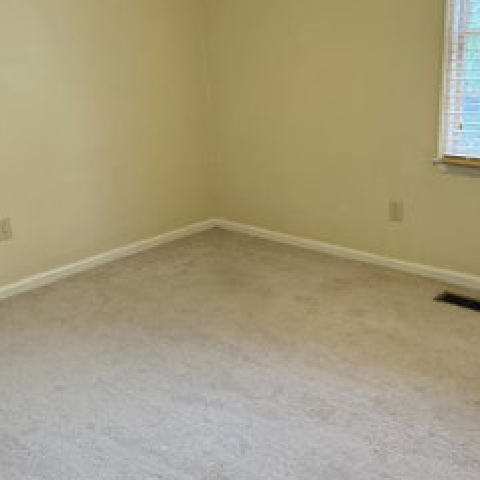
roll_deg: -0.3
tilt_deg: -15.4
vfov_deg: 39.1
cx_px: 328
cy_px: 215
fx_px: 675
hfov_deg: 38.6
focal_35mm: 43
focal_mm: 6.76
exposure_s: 1/189
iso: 200
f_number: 1.78
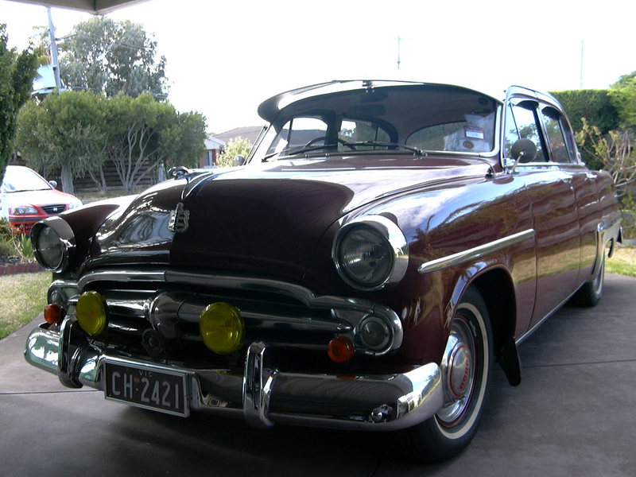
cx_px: 318
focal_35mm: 35
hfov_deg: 52.6
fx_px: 643
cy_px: 238
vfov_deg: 40.7
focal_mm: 5.4
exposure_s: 1/93.3
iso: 100
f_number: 2.8
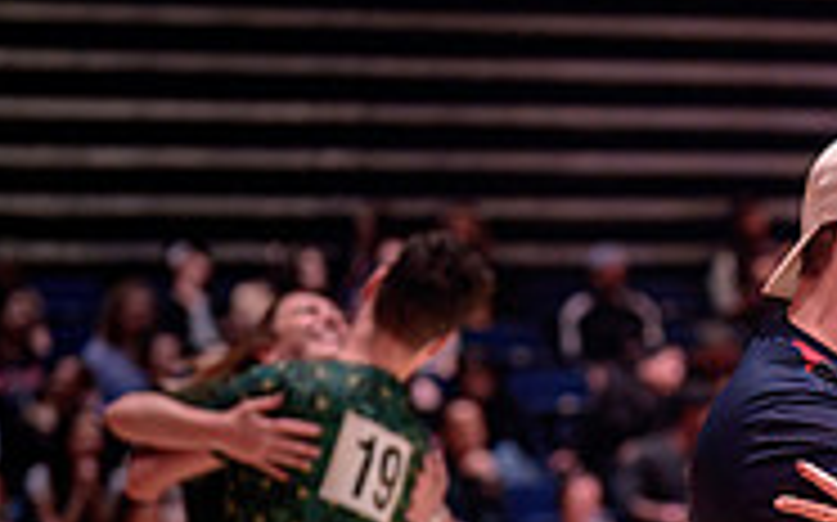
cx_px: 1006
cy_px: 623
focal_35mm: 178
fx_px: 4058
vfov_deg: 7.3
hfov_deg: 11.5
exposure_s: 1/250
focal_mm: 50
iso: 1250
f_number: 1.4
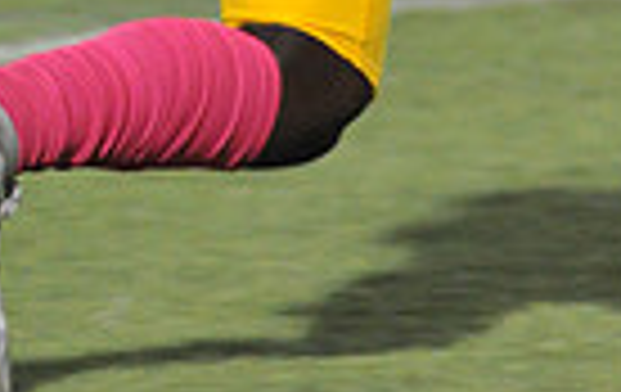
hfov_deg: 1.4
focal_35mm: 1494
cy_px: -879
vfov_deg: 0.9
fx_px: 25347
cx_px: 220
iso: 6400
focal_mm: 350
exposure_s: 1/200
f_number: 7.1
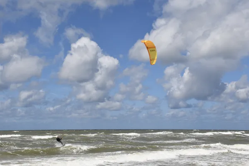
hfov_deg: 38.2
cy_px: 83
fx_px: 360
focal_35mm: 52
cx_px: 124
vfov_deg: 26.0
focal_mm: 35
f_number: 11
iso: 100
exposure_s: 1/500
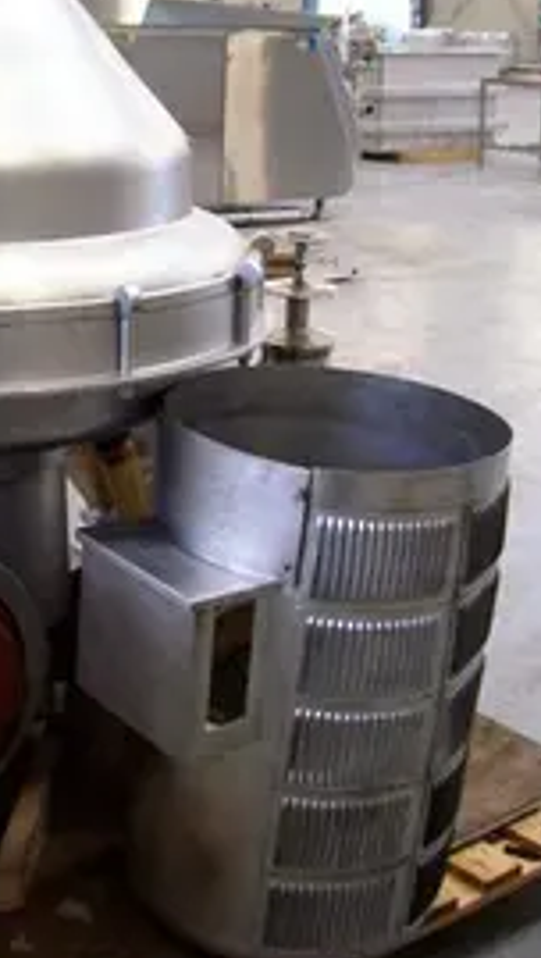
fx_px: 1398
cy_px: 356
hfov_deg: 21.5
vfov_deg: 37.6
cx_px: 75
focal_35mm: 55
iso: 160
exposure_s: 1/10.1
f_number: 2.7
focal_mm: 5.6
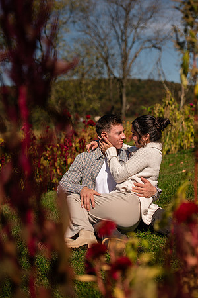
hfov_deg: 19.5
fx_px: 577
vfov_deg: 28.8
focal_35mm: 70
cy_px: 149
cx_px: 99
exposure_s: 1/4000
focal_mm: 70
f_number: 3.2
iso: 100
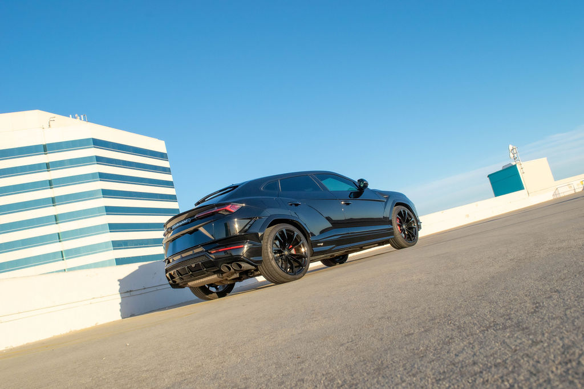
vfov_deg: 47.9
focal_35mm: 27
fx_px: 438
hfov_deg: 67.4
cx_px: 292
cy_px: 194
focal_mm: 18
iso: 400
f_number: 11
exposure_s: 1/500
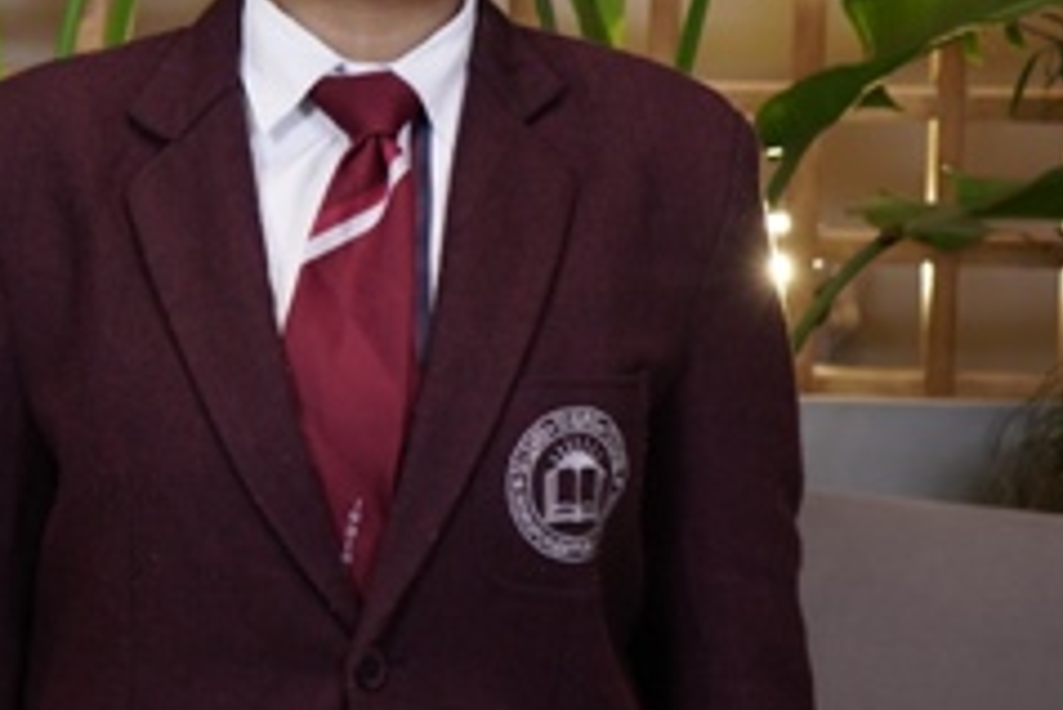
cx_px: 447
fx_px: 3339
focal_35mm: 113
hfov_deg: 18.1
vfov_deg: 12.1
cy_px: 105
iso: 320
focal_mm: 40
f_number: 4.5
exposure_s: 1/80
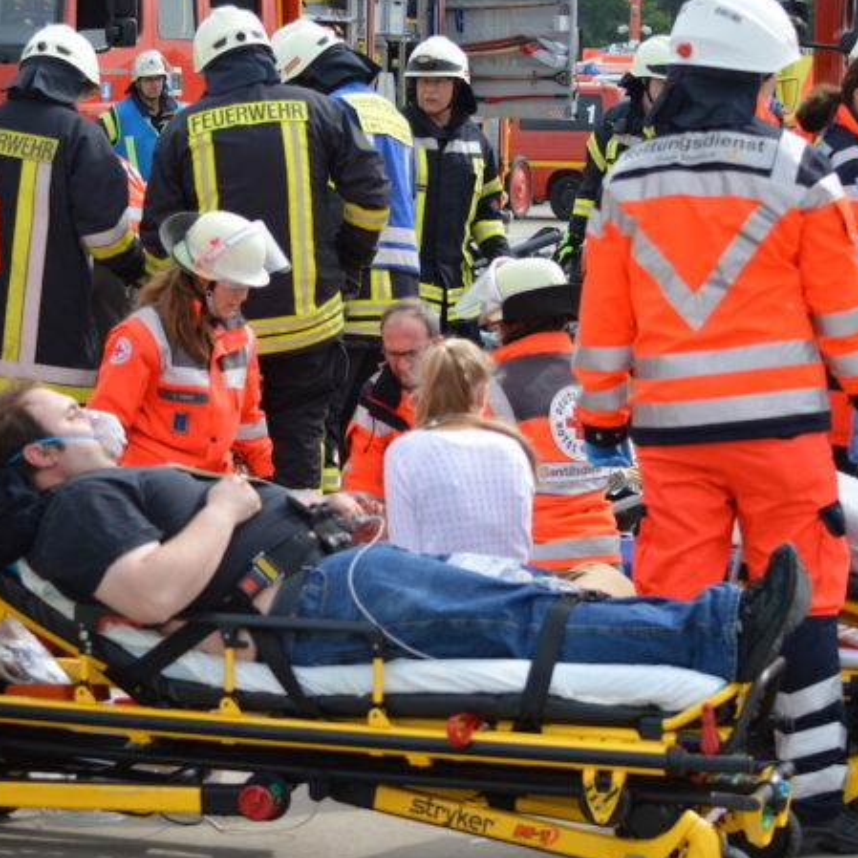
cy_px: 405
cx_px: 231
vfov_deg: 14.6
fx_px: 3357
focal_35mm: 120
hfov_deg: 14.5
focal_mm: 55
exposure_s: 1/1250
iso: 400
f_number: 5.6
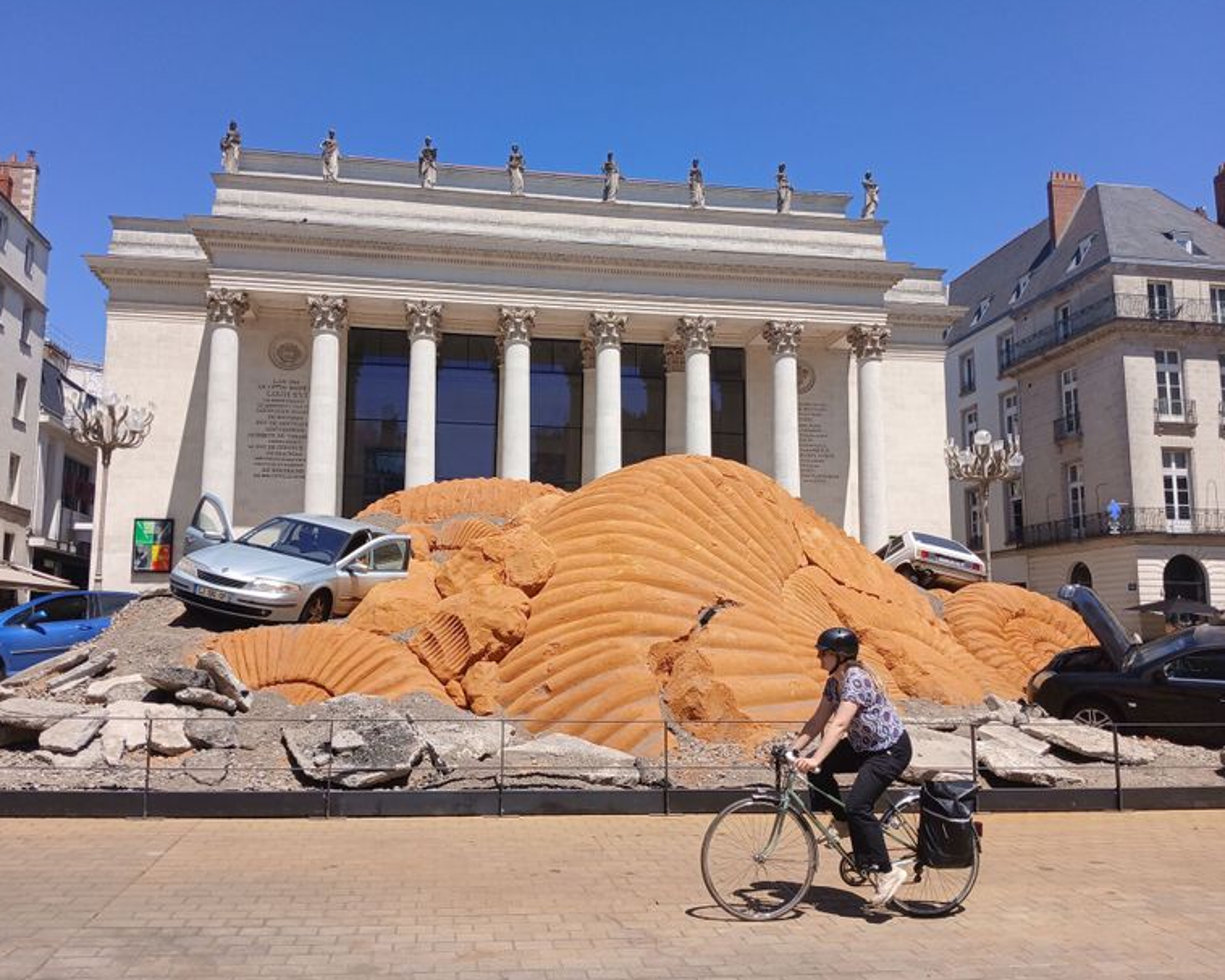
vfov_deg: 51.5
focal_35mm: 28
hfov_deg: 62.2
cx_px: 585
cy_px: 488
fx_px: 1015
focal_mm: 3.98
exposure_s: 1/614
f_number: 1.8
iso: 20
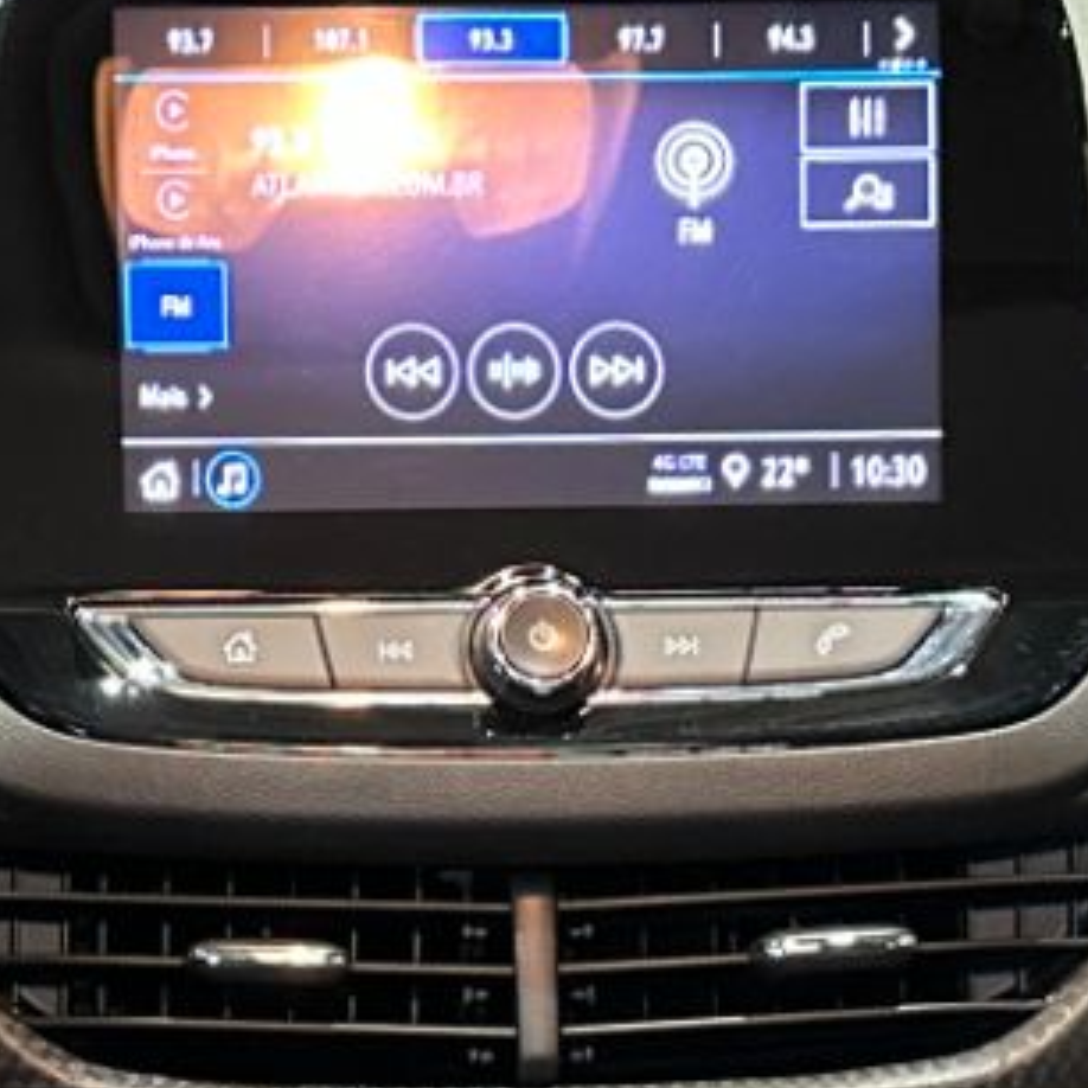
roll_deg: -0.6
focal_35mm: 133
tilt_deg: -27.6
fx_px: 4729
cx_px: 217
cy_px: 1650
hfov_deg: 13.1
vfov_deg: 12.5
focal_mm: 6.86
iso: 640
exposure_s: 1/40
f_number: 1.78
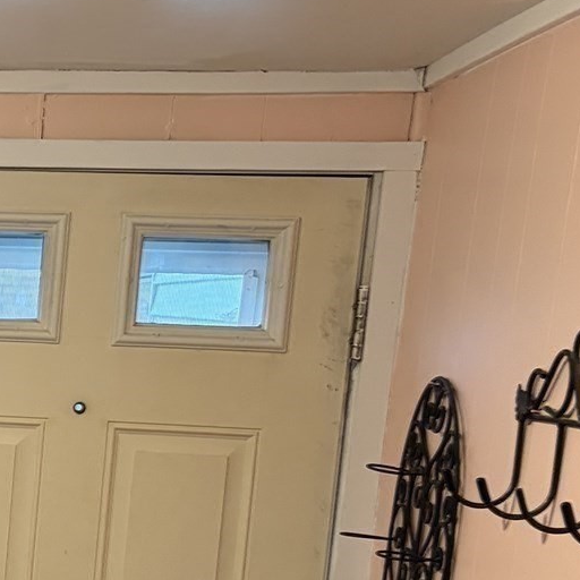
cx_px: -457
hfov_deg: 16.1
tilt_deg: -8.0
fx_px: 1744
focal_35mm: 92
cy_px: 563
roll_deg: -1.8
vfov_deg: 18.4
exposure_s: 1/60
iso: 320
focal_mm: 5.96
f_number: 1.6
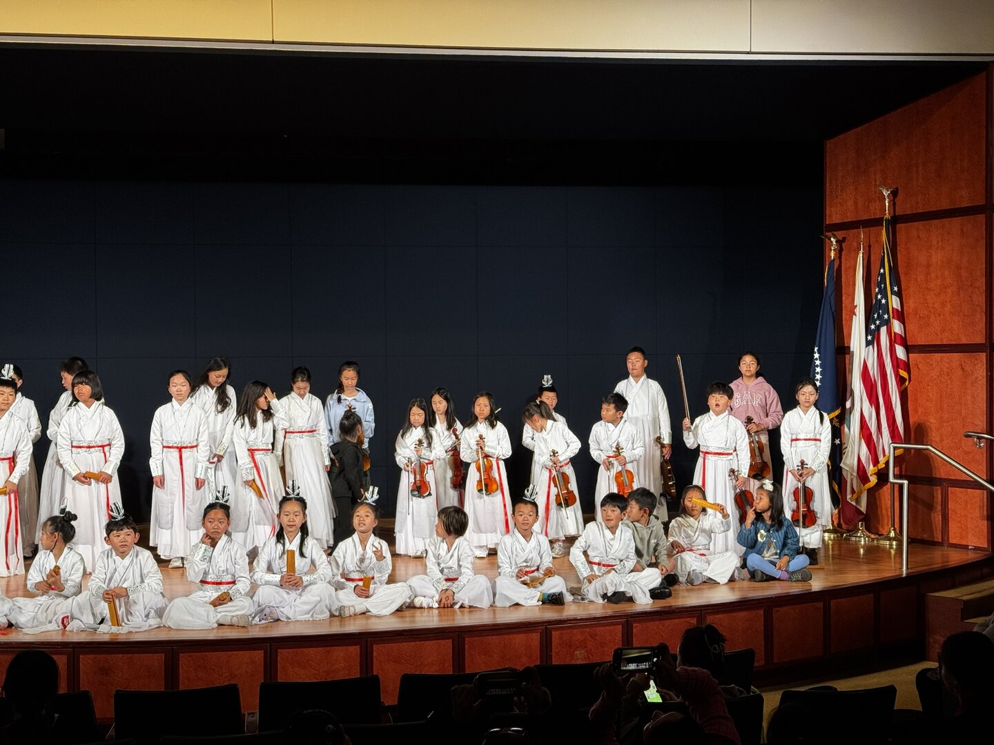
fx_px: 1378
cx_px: 497
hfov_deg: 39.7
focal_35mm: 48
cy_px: 372
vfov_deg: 30.3
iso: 80
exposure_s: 1/120
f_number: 1.78
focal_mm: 6.76
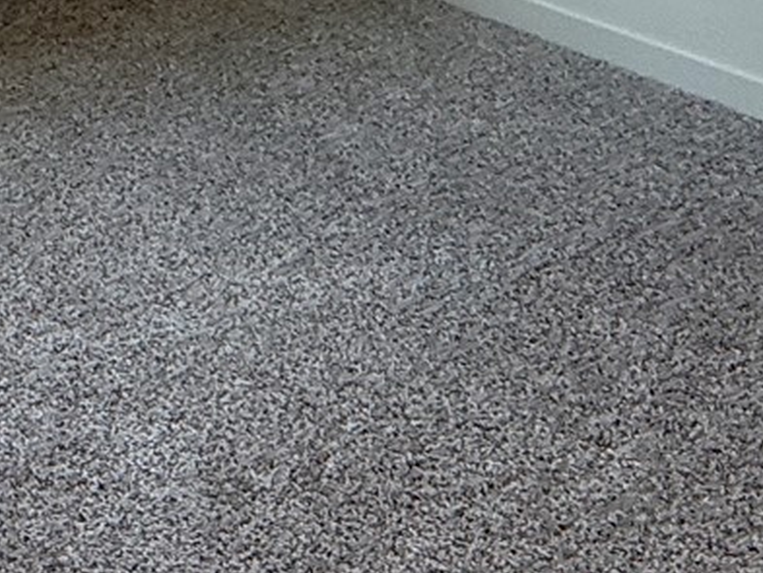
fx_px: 1610
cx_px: 249
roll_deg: -0.2
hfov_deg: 26.5
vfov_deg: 16.9
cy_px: -437
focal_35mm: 73
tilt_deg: -4.8
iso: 64
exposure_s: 1/120
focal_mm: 2.22
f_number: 2.2
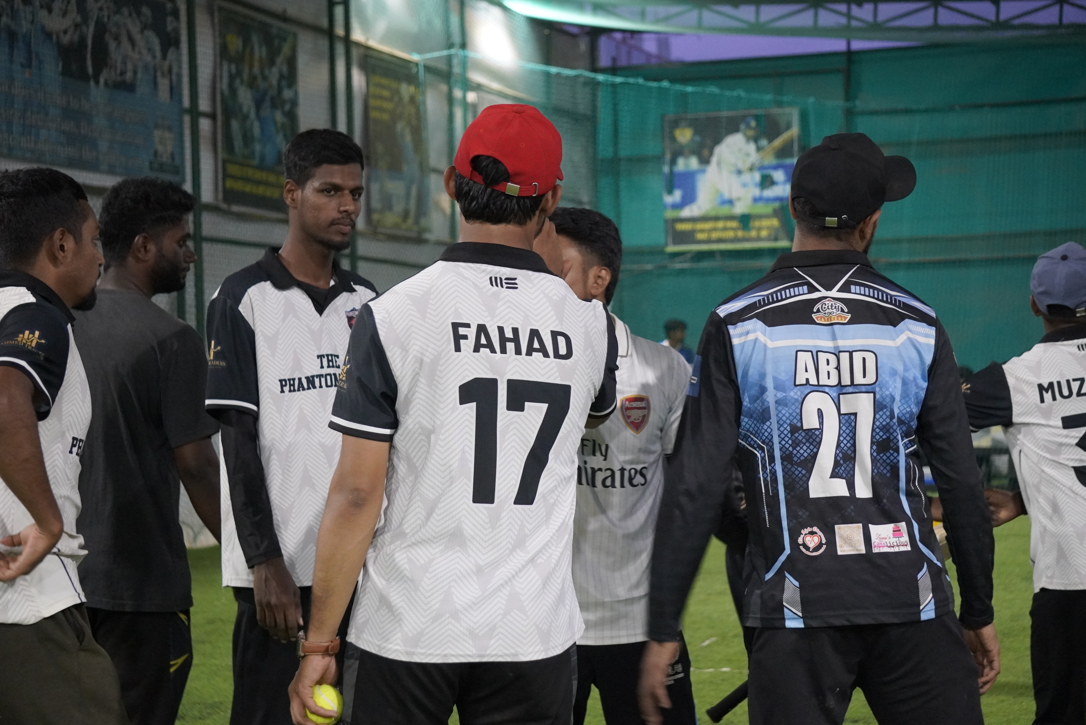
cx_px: 543
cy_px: 362
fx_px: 2490
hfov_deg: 24.6
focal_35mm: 82
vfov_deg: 16.6
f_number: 4.5
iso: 4000
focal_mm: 55
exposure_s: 1/200
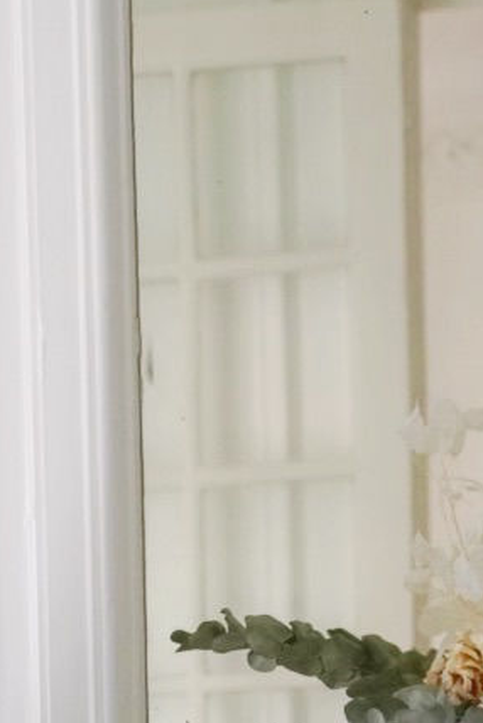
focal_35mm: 189
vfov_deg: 10.4
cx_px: -375
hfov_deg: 7.1
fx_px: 3797
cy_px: 1142
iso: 4000
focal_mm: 50
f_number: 4
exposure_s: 1/160
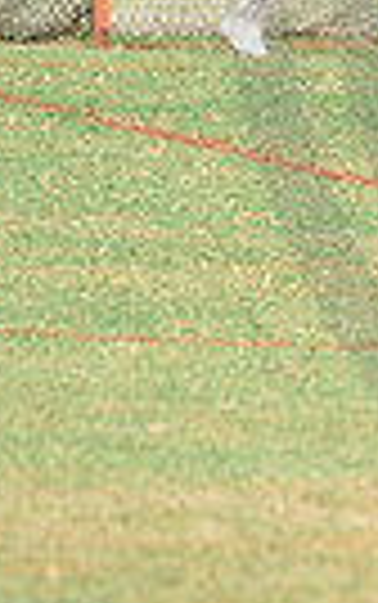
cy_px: -74
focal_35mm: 794
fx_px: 13059
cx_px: 1022
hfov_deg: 1.7
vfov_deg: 2.6
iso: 250
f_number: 4
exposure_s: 1/1000
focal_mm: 180
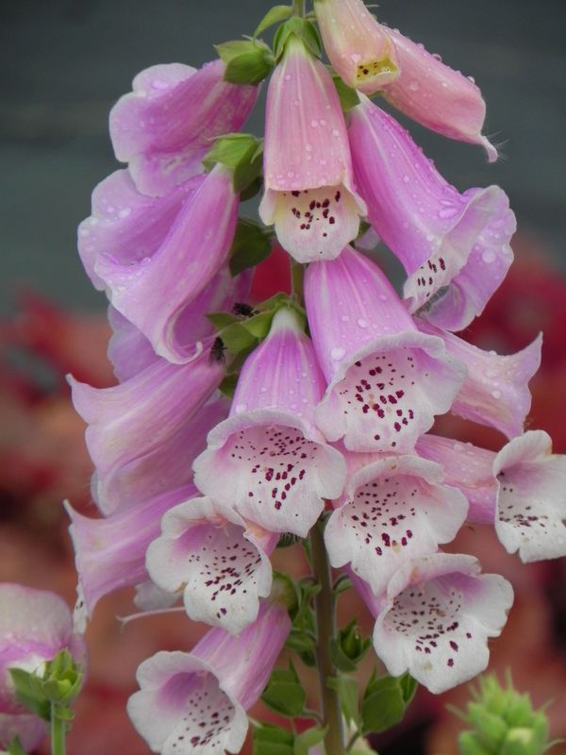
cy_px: 378
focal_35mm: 377
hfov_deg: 3.9
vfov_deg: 5.3
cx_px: 283
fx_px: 8219
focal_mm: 67.2
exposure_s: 1/500
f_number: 5
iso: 160
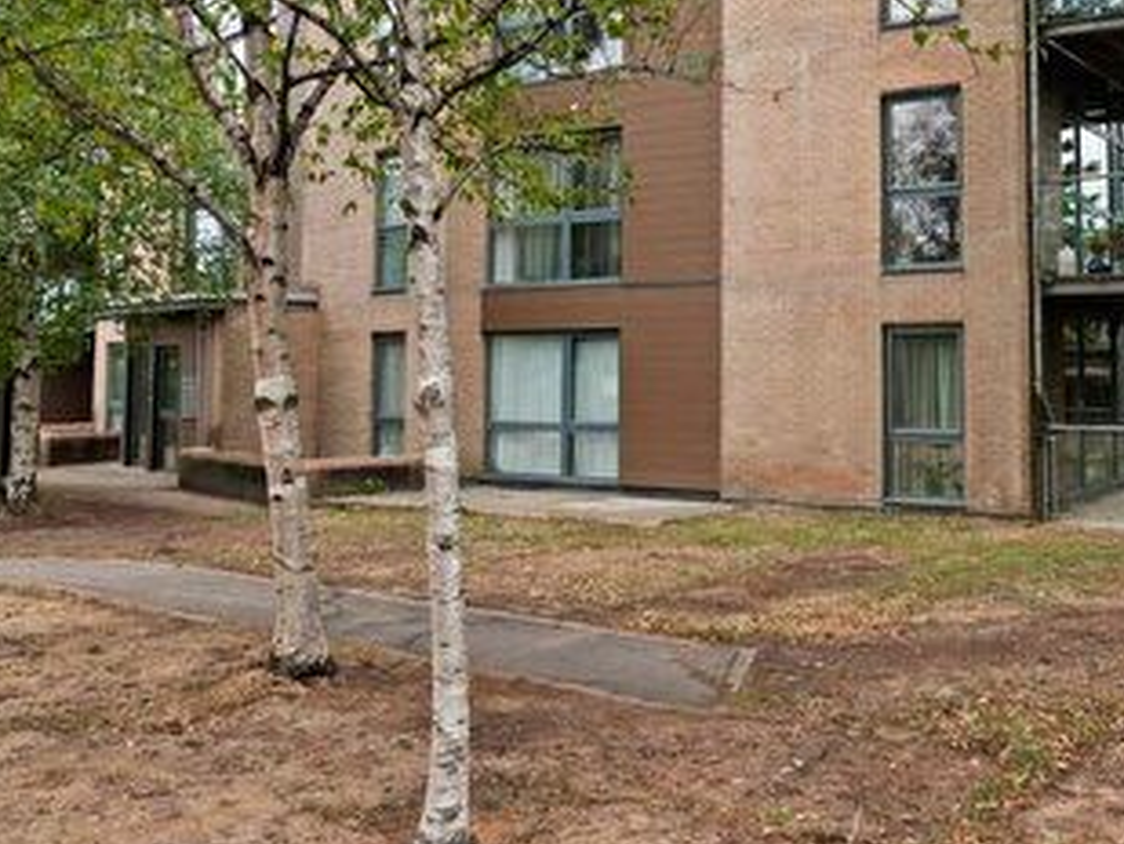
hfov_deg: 48.2
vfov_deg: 35.5
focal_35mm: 37
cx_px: 844
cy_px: 27
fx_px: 1202
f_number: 8
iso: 400
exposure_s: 1/125
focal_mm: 17
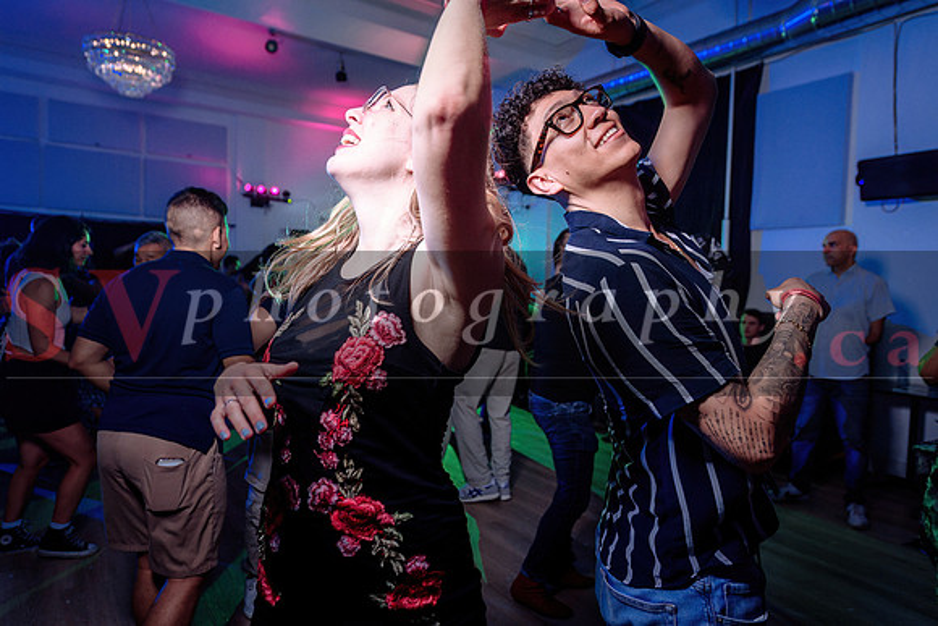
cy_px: 313
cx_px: 469
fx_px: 625
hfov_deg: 73.7
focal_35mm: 24
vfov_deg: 53.2
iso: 800
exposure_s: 1/50
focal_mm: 24
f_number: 3.2
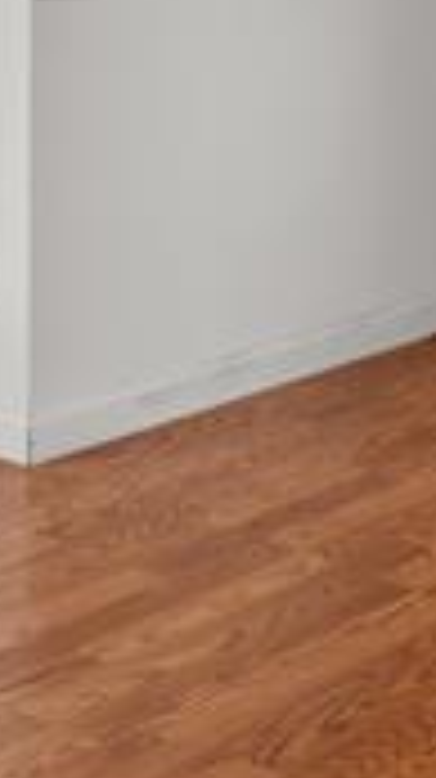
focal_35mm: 99
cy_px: -157
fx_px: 2040
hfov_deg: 12.2
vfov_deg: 20.2
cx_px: 324
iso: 400
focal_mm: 16
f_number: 8
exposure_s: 1/3
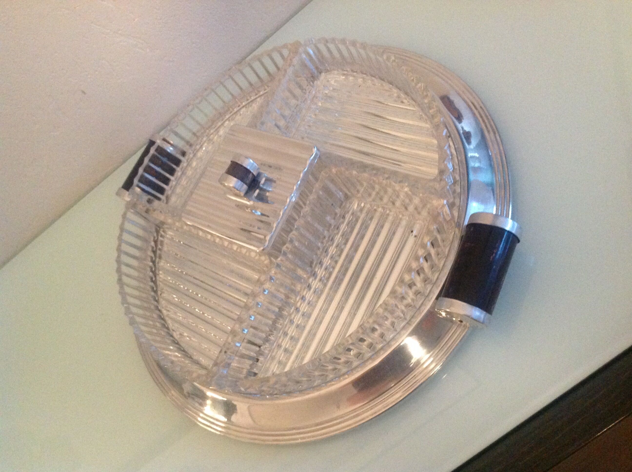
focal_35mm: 35
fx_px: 638
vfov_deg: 40.6
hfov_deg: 52.7
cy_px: 236
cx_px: 316
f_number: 2.4
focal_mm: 4.28
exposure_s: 1/17
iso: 500
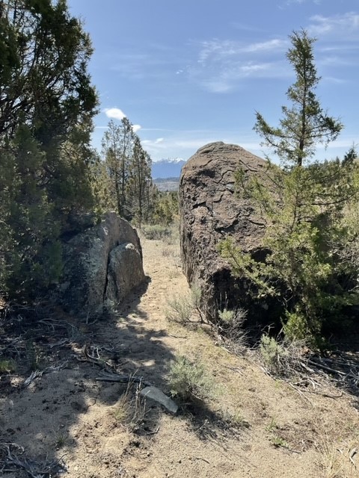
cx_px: 180
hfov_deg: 48.2
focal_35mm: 29
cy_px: 239
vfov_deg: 61.7
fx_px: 401
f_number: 1.8
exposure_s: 1/1490
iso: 16
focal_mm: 3
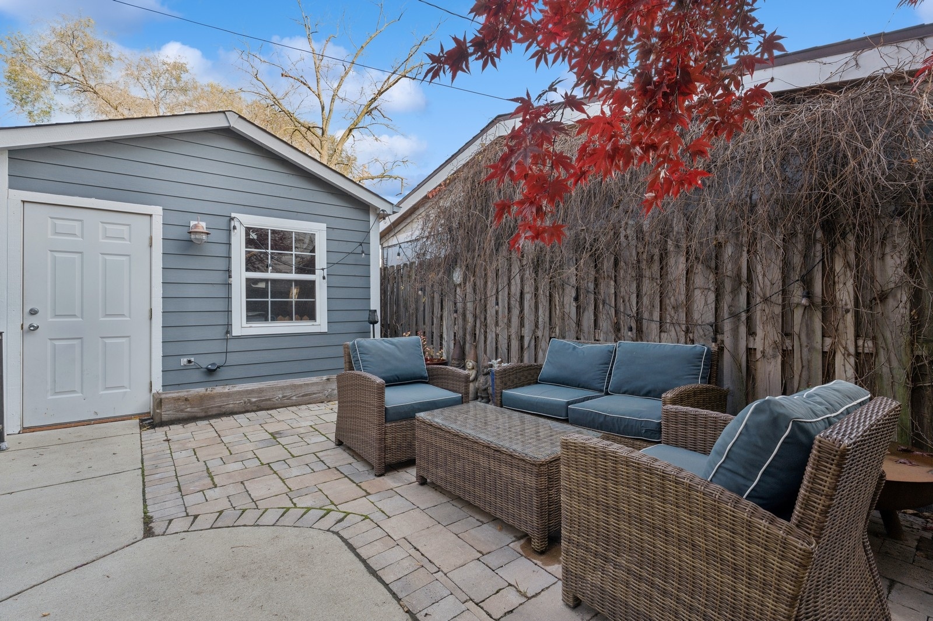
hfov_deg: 96.7
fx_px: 415
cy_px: 310
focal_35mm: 16
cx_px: 466
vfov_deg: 73.7
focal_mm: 16
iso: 320
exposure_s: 1/80
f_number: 10
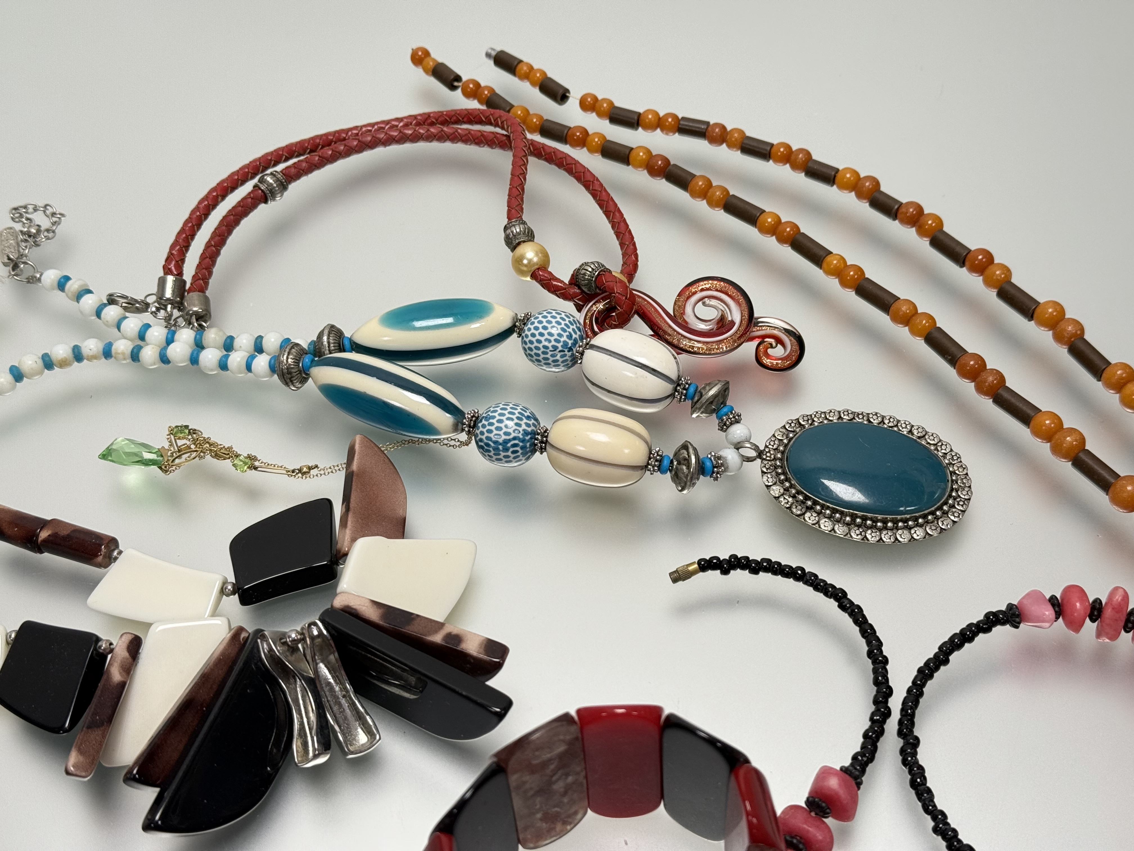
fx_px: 1572
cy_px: 426
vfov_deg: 30.3
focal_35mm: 48
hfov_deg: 39.7
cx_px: 567
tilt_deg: -49.4
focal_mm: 6.76
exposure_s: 1/100
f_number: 1.78
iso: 80
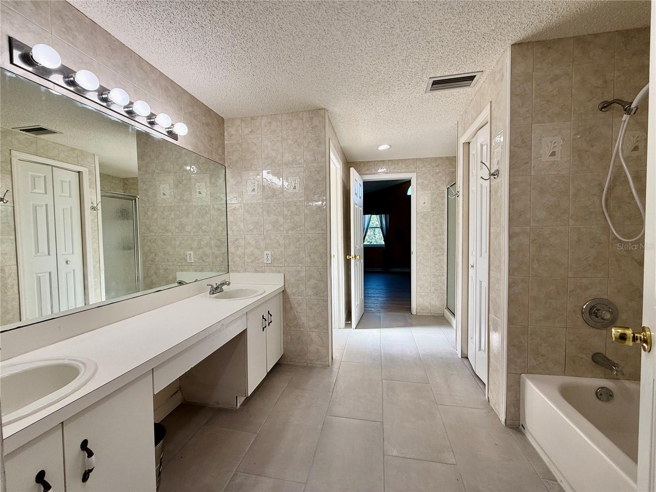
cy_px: 246
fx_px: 265
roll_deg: +0.9
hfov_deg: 102.1
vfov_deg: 85.7
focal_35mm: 14
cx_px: 328
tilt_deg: -3.7
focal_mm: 2.22
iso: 64
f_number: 2.2
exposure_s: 1/132
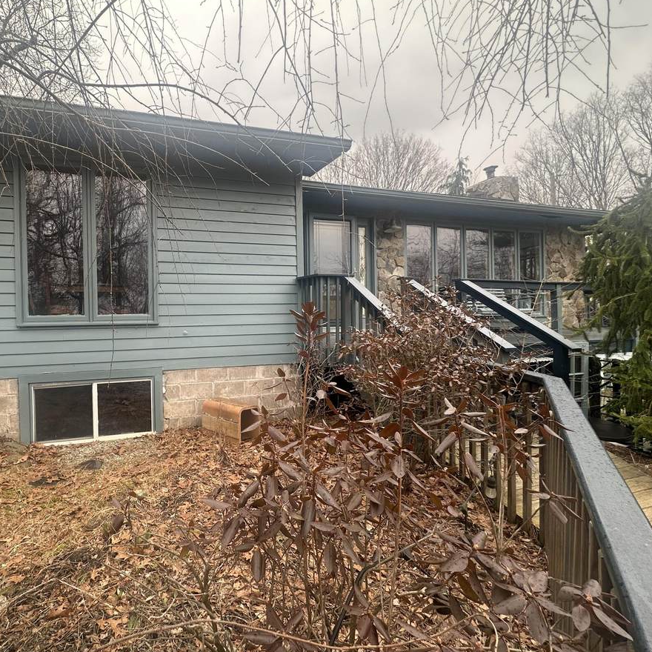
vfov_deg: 80.7
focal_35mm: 18
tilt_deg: +0.2
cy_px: 322
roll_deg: +0.8
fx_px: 384
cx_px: 223
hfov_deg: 78.4
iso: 40
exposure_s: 1/118
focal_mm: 2.22
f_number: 2.2
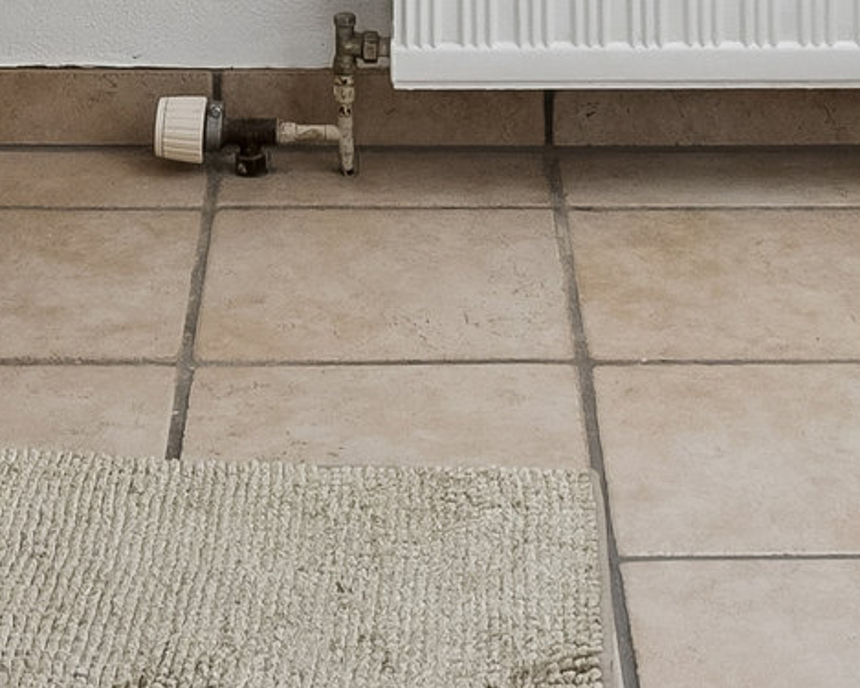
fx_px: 3092
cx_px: 259
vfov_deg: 10.9
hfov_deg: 15.8
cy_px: -910
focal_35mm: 122
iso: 200
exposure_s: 1/25
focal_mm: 13.5
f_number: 8
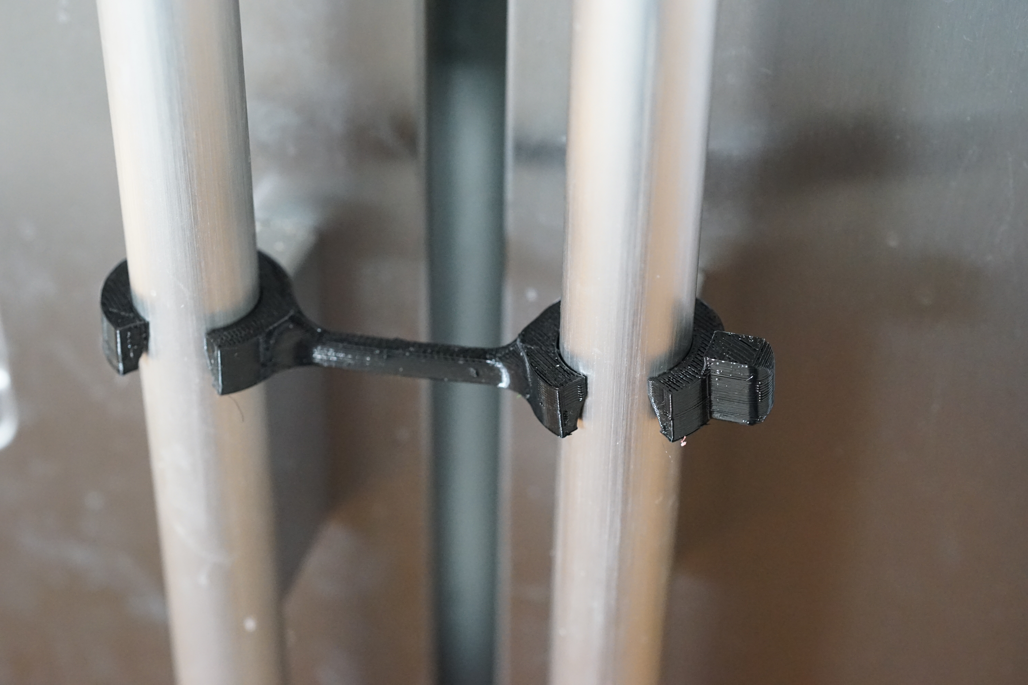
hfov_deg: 39.6
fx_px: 1428
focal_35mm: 50
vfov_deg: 27.0
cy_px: 342
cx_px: 514
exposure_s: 1/20
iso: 5000
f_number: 5
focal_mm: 50
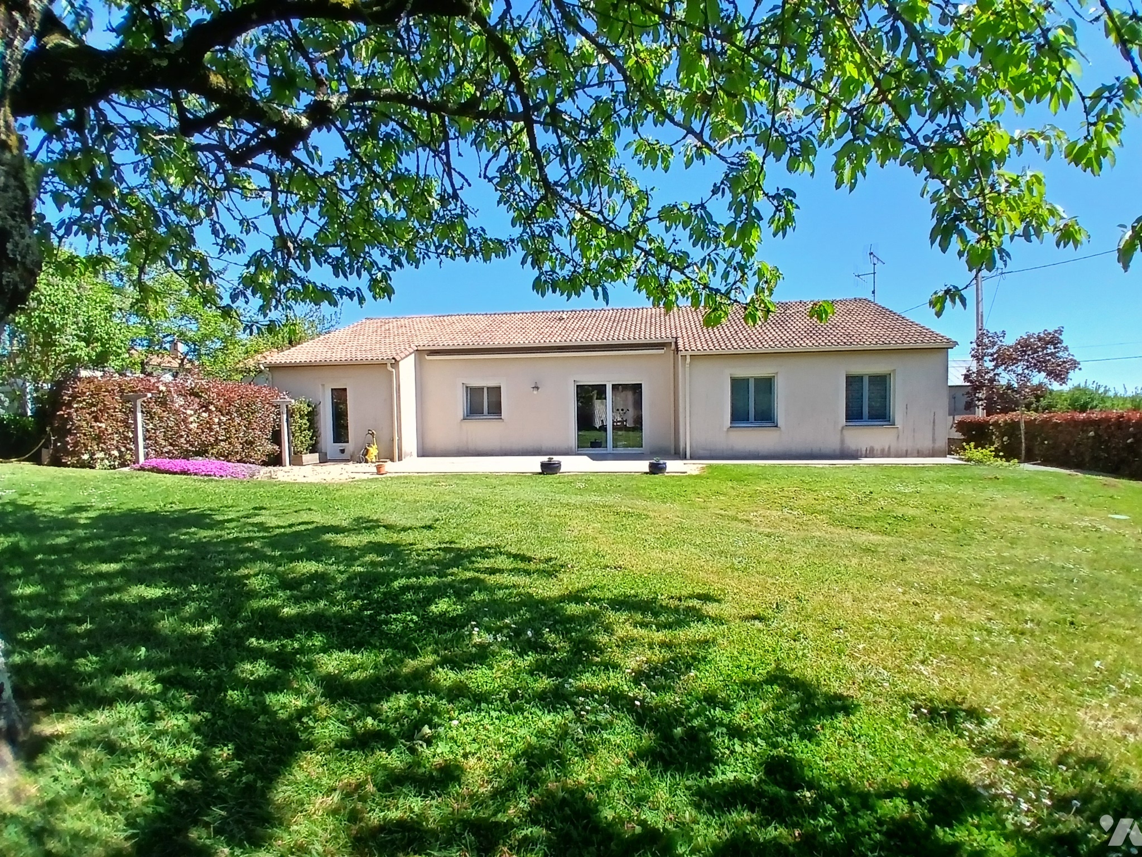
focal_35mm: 17
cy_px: 428
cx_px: 571
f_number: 2.2
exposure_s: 1/769
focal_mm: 1.4
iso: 50
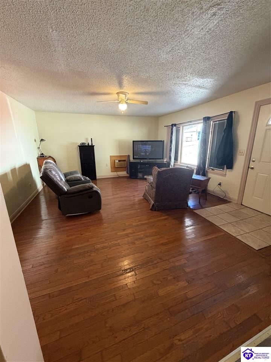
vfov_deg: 102.1
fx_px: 146
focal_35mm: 14
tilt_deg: -14.2
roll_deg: +0.8
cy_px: 181
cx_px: 136
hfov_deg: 85.7
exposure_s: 1/60
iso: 500
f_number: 2.2
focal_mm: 2.22
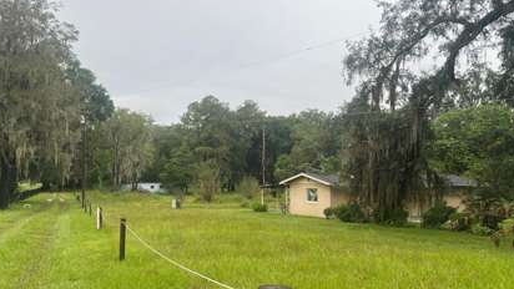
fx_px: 450
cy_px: 174
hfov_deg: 59.5
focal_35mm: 33
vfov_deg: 35.5
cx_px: 259
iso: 50
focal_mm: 5.1
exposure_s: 1/810
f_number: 1.6
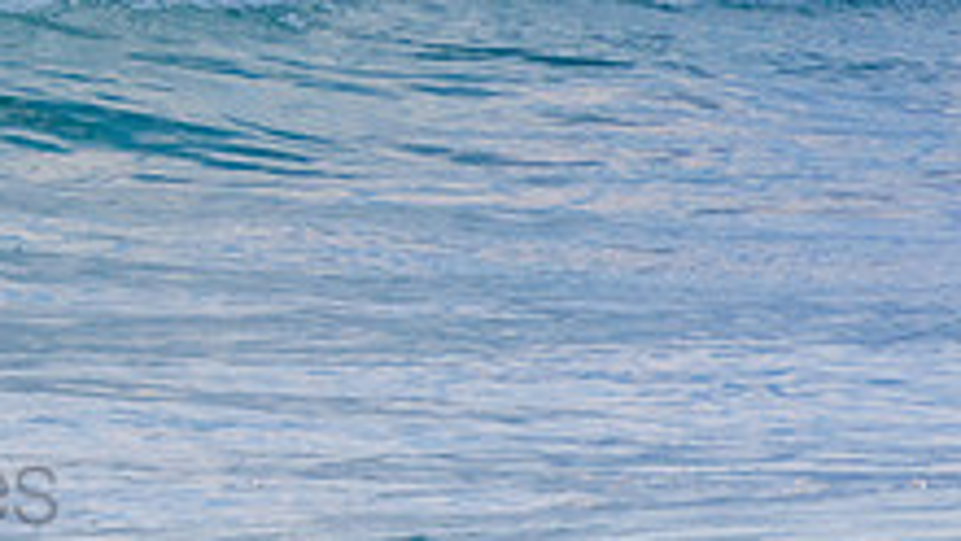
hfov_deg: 1.3
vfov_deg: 0.7
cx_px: -280
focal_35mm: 1718
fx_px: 43799
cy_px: -238
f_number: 5.6
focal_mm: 400
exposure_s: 1/1250
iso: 450
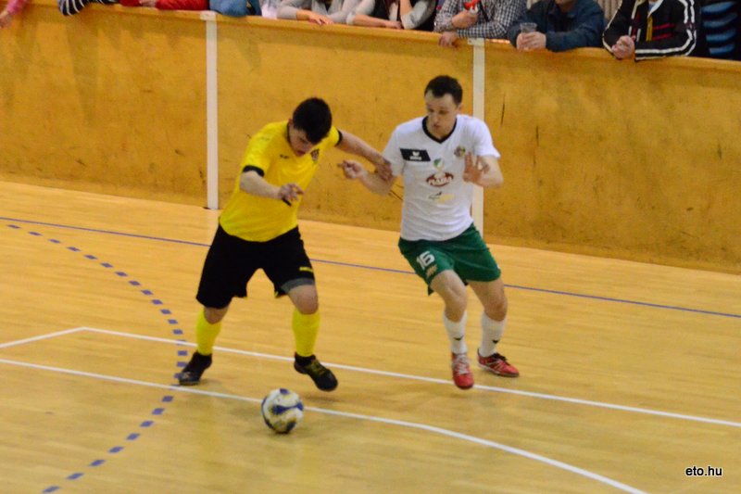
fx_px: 2655
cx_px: 370
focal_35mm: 129
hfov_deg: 15.9
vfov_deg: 10.6
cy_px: 247
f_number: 4.5
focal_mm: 86
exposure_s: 1/400
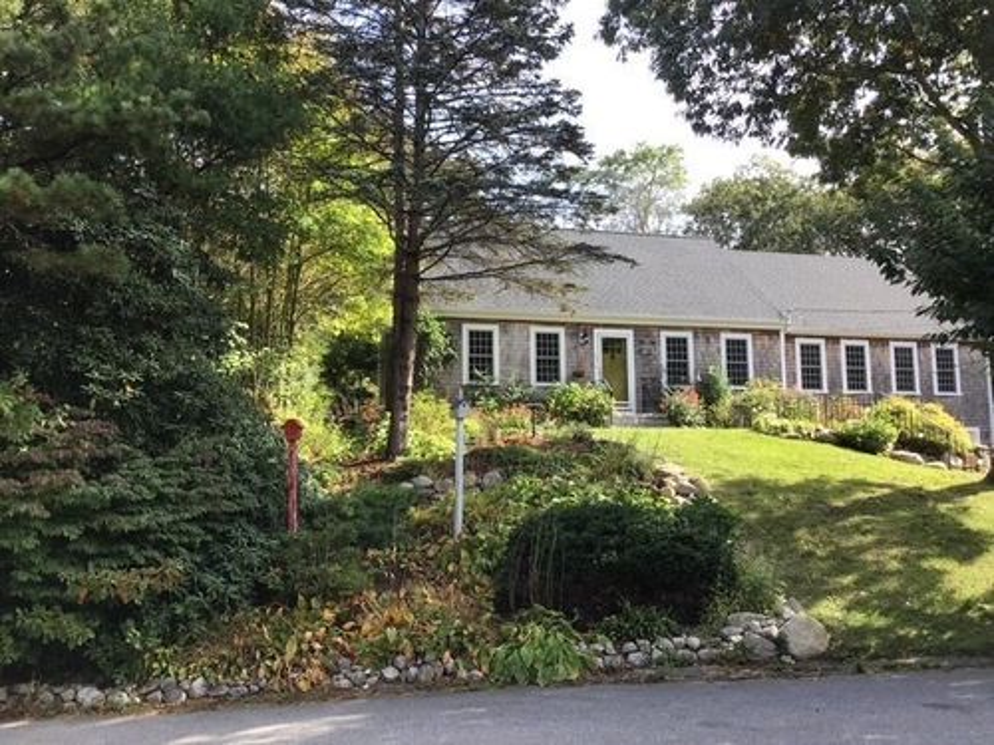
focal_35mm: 31
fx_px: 890
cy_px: 372
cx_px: 497
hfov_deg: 58.4
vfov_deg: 45.4
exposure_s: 1/188
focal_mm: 3.3
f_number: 2.4
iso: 25
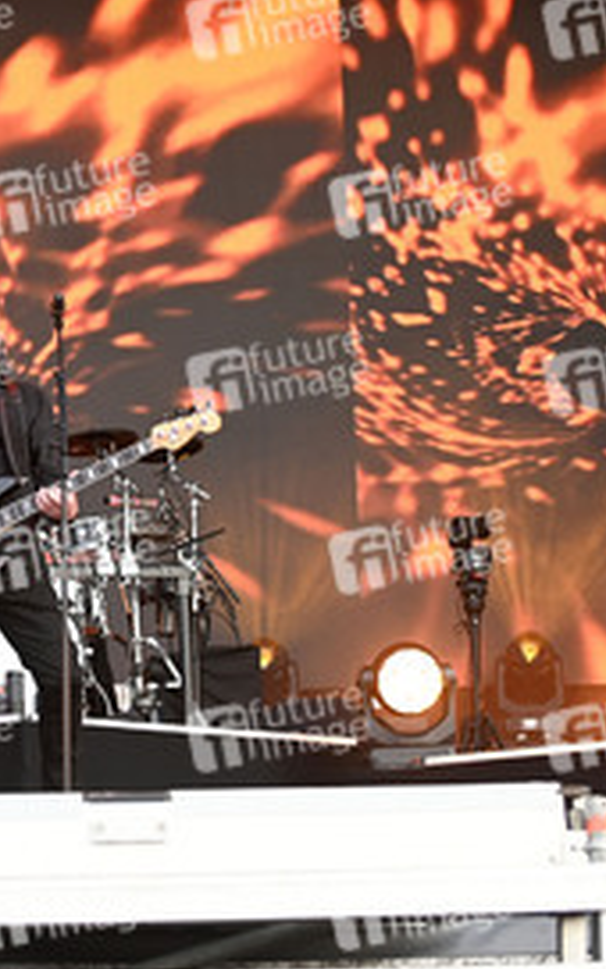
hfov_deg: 11.0
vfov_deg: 17.7
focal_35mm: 118
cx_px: -30
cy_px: 463
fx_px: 3118
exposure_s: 1/400
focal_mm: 70
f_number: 3.2
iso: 320
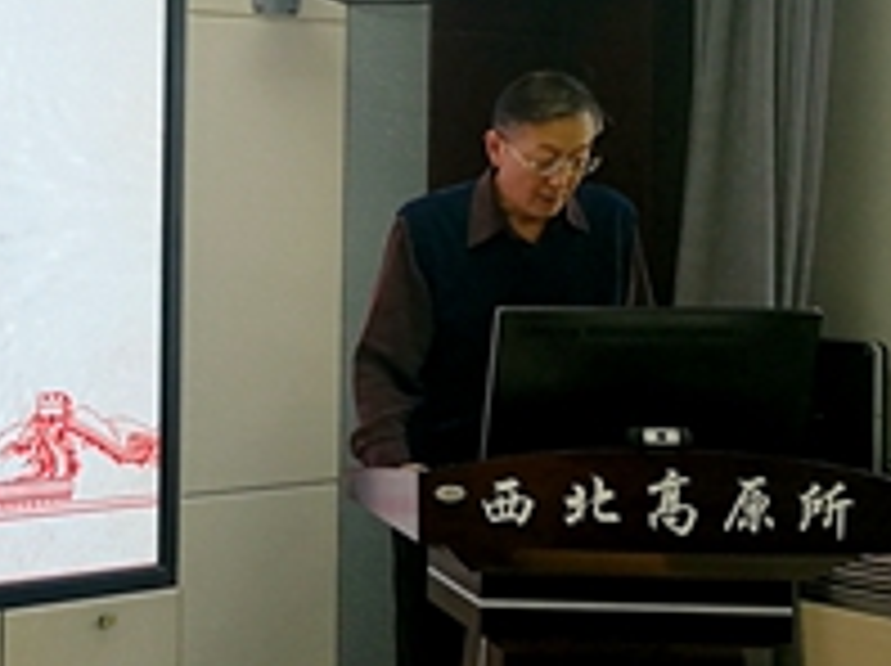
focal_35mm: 82
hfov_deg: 21.4
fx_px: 2108
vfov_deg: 17.8
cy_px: 162
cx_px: -288
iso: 50
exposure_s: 1/50
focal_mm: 3.95
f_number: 2.2
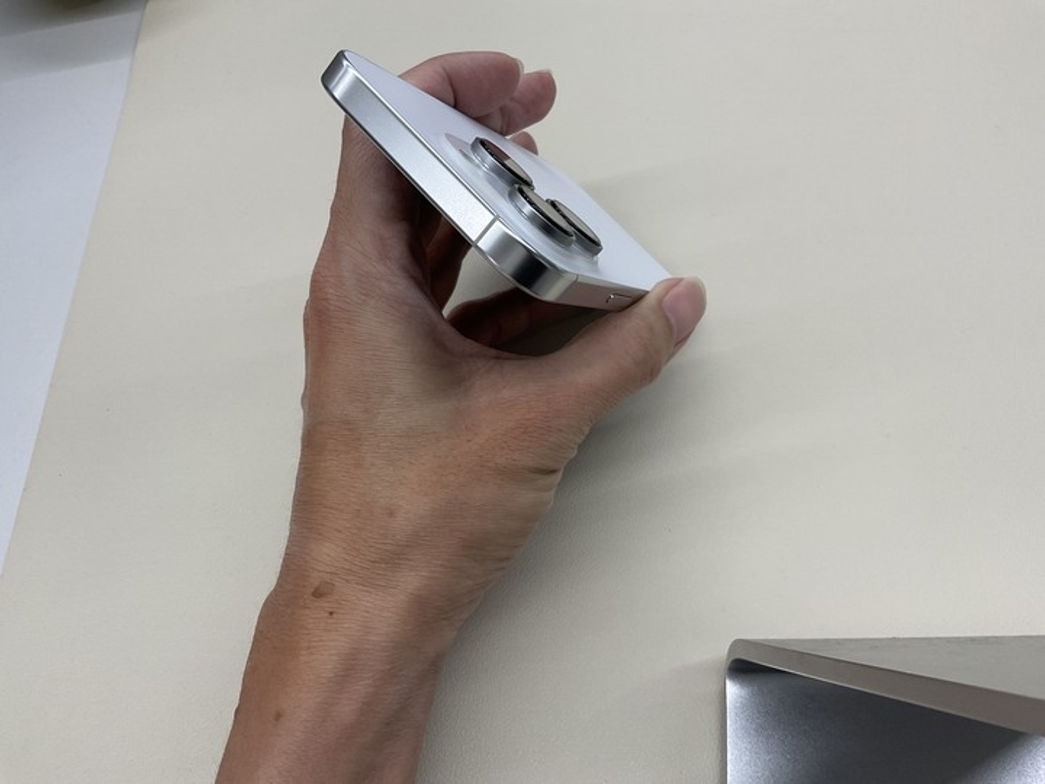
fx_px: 875
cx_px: 522
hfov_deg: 61.7
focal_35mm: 29
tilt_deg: -59.6
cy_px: 392
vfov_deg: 48.2
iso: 64
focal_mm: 3
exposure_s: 1/100
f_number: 1.8
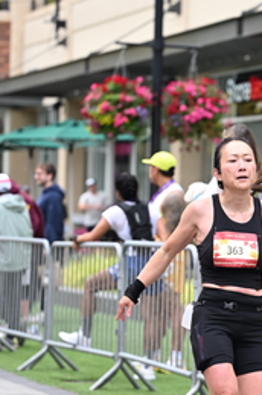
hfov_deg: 6.8
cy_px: 215
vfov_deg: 10.3
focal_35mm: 200
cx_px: 251
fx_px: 2189
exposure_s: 1/2000
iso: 640
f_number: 2.8
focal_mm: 94
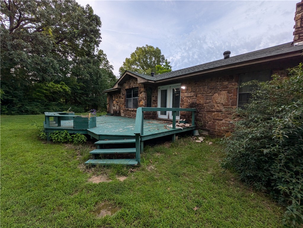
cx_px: 152
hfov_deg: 102.0
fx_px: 123
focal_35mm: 14
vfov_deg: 85.7
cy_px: 114
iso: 50
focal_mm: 1.83
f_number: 2.2
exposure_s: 1/541
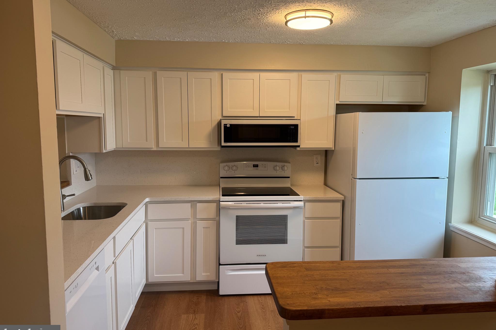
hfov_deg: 71.5
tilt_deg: -6.6
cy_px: 159
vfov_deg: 51.3
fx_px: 344
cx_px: 248
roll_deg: -0.3
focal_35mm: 25
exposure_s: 1/120
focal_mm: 6.76
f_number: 1.78
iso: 64
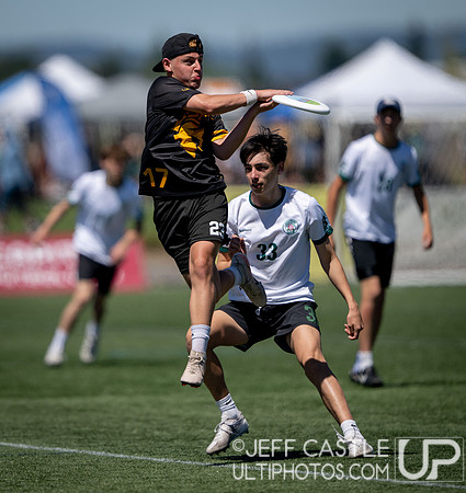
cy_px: 228
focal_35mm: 564
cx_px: 190
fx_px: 8850
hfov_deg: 3.0
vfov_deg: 3.2
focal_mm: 400
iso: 64
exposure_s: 1/3200
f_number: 2.8
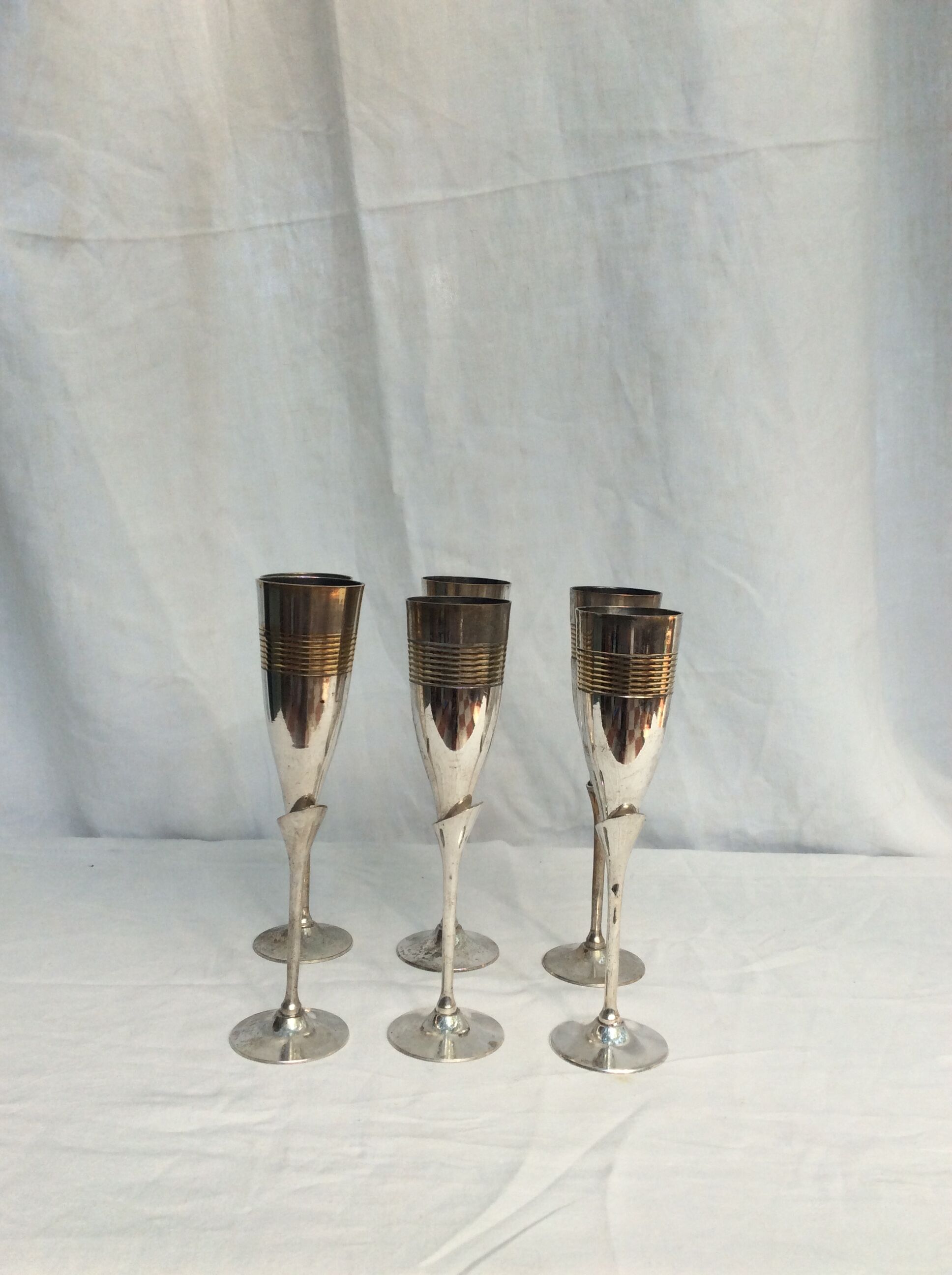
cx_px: 476
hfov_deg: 44.1
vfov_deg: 56.9
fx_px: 1177
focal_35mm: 32
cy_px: 638
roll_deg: -0.9
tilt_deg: -8.5
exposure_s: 1/299
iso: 32
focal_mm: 3.3
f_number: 2.4
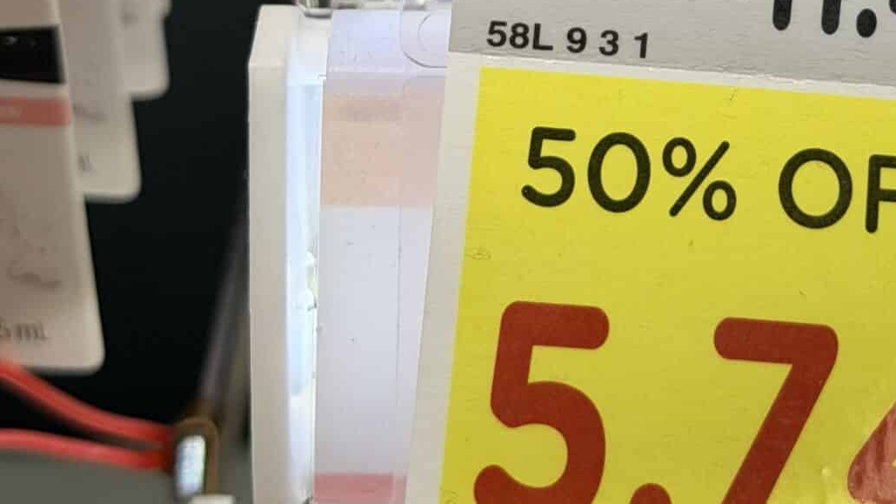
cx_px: 834
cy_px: -102
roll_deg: -1.3
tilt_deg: -32.9
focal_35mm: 130
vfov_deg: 9.2
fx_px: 3088
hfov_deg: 16.3
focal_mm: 6.76
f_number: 1.78
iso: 80
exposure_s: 1/631
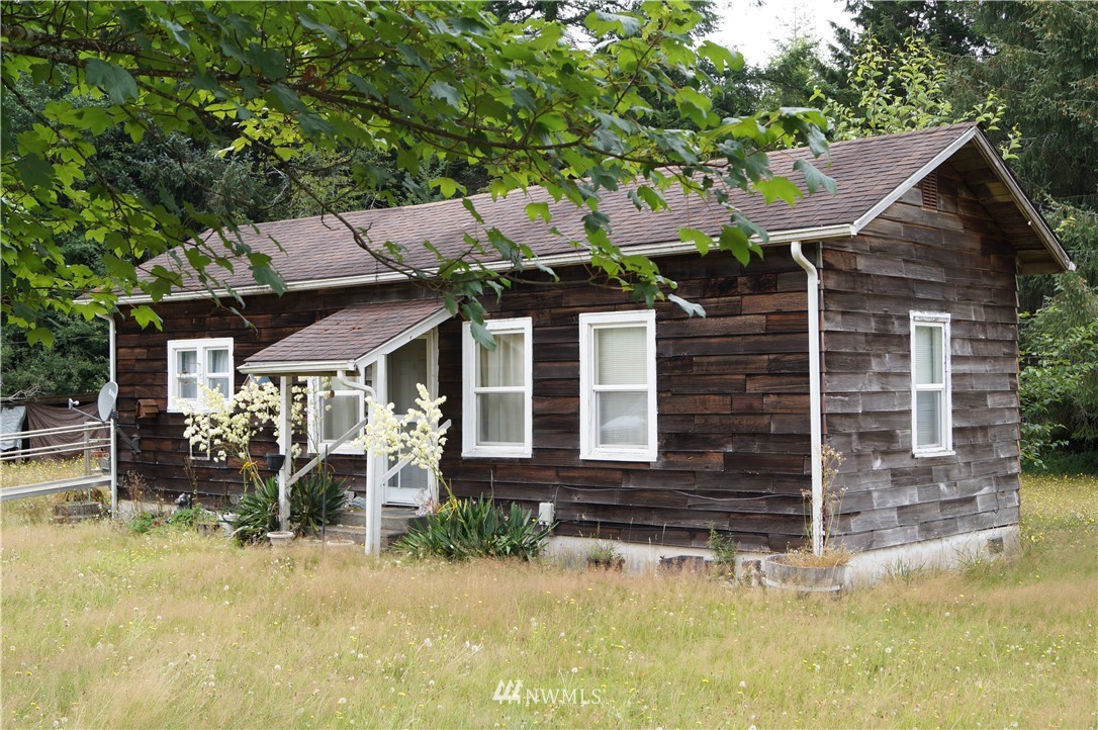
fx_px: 1280
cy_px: 365
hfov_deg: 46.4
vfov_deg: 31.8
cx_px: 549
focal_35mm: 42
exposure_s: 1/100
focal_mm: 28
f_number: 5.6
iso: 100
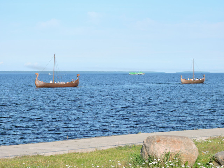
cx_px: 112
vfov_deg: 14.1
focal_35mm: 105
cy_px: 84
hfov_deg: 18.7
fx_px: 679
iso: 100
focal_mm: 18.8
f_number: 4.8
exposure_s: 1/400
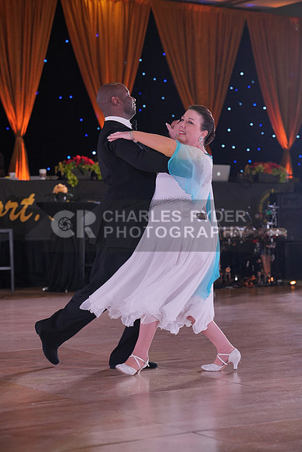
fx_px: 1094
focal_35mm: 87
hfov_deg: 15.7
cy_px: 226
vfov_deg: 23.4
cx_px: 151
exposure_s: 1/400
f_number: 4
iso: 1250
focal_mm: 87
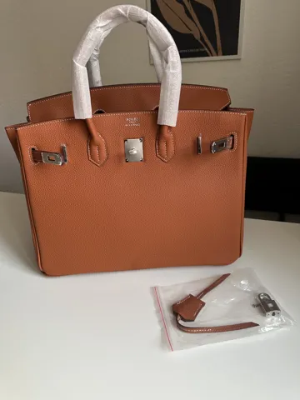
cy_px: 200
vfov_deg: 71.6
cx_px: 150
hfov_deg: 56.8
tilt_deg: -26.5
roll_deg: +3.1
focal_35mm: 24
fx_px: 277
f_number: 1.78
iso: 250
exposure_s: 1/63
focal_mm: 6.86
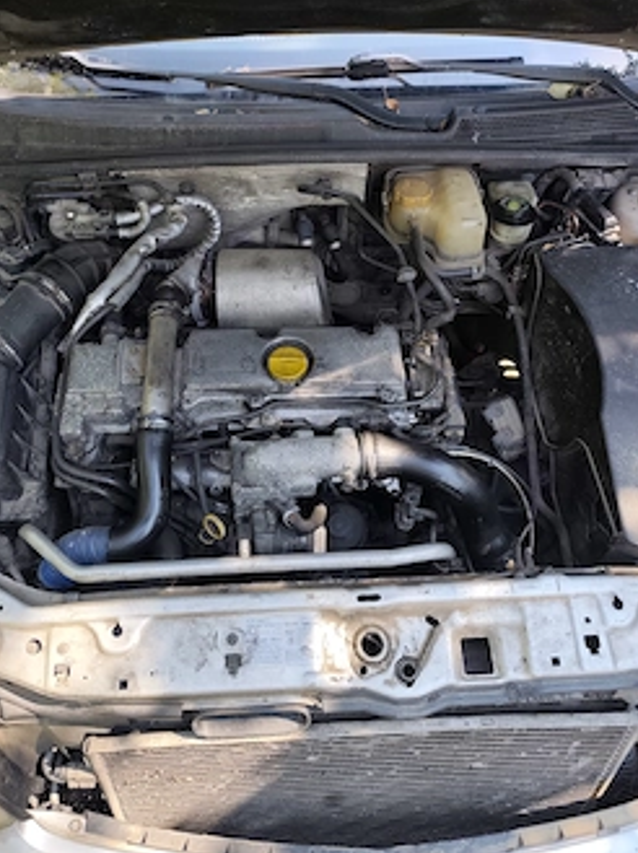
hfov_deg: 49.6
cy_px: 389
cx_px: 296
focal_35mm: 28
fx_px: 689
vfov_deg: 63.4
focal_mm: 6.19
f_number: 1.65
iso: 50
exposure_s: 1/196
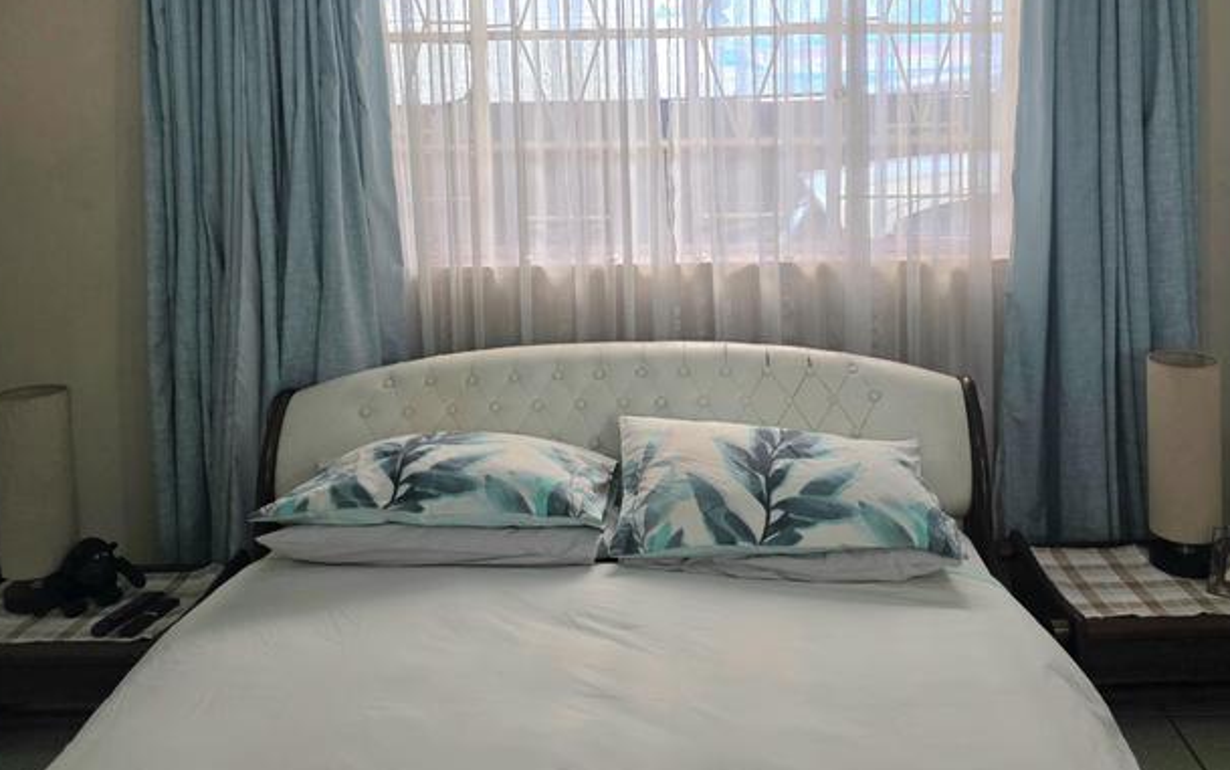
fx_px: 1073
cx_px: 681
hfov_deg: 59.5
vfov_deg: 38.5
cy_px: 194
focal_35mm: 32
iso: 320
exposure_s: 1/101
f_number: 1.7
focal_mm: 6.3
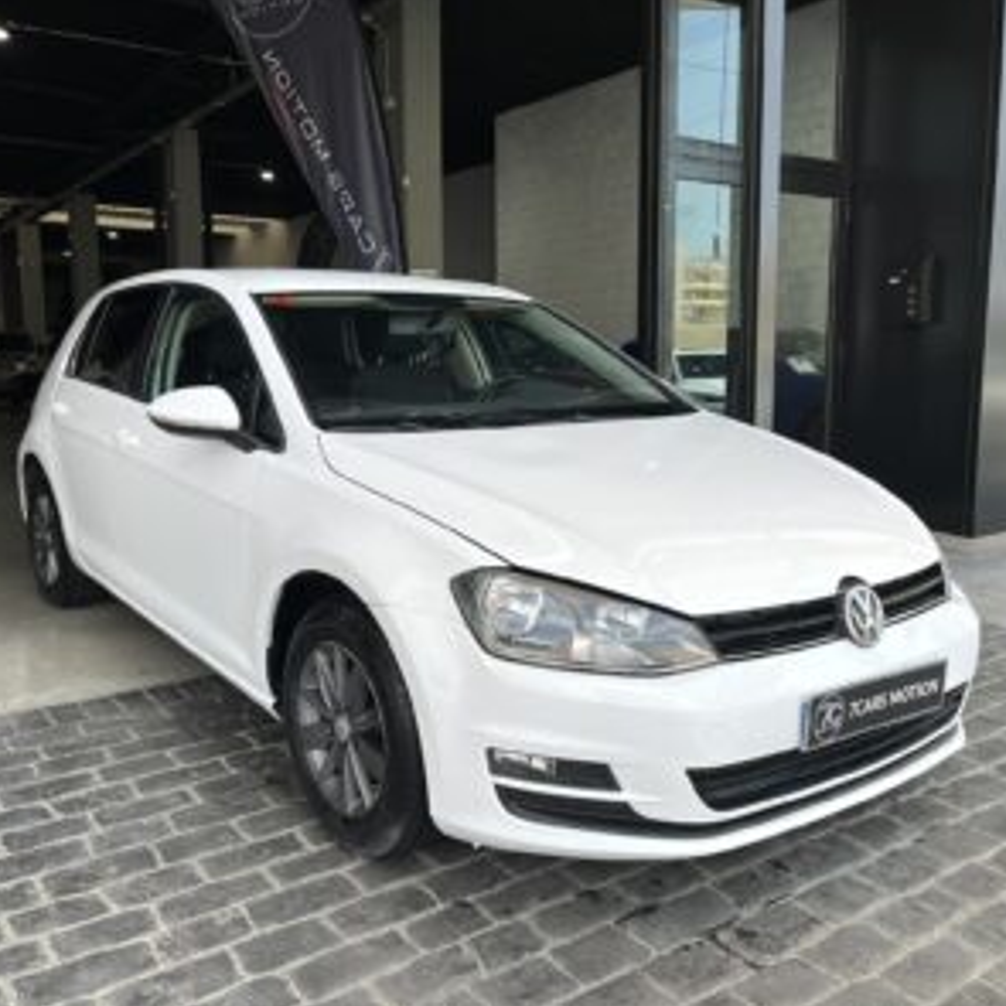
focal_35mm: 31
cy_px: 503
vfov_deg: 52.5
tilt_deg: -8.5
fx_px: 1019
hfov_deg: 52.5
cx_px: 494
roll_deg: +0.6
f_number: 1.6
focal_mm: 5.1
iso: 50
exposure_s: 1/1238
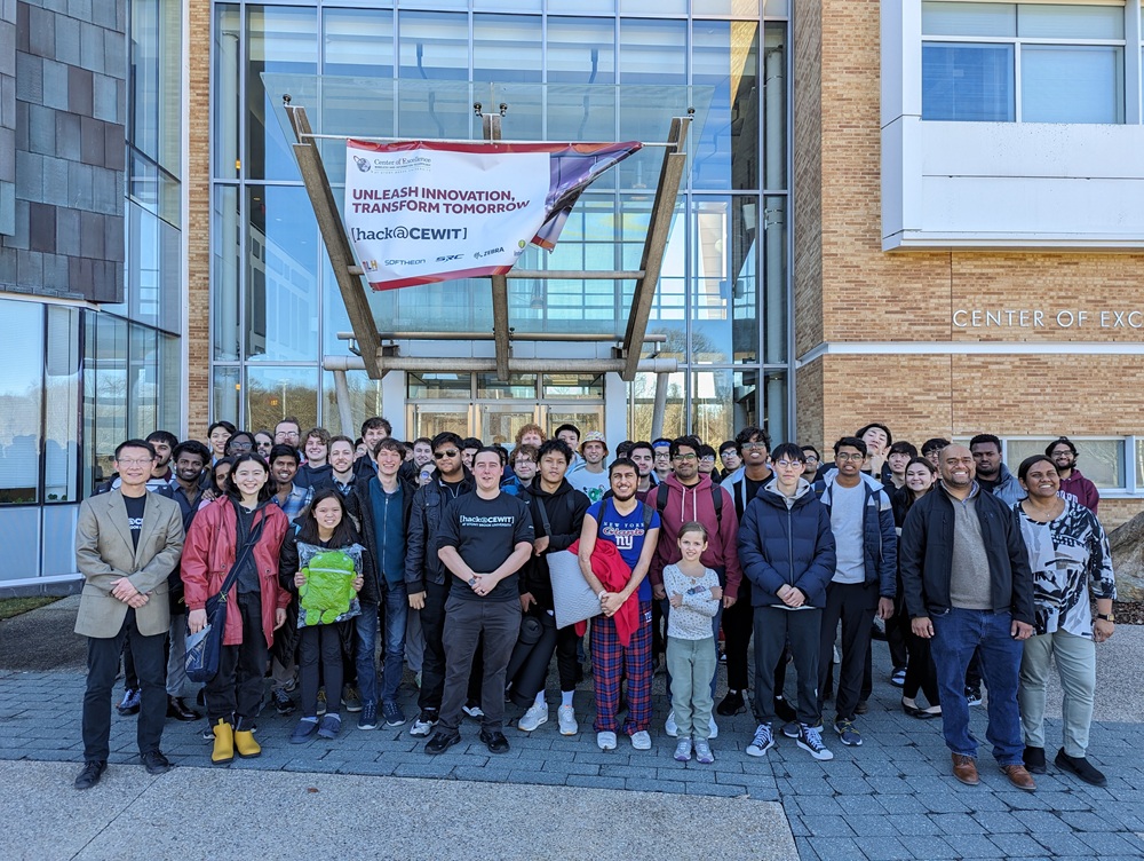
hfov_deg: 71.5
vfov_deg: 56.9
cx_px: 572
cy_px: 430
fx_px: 794
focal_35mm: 24
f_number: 1.85
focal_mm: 6.81
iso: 41
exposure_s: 1/288
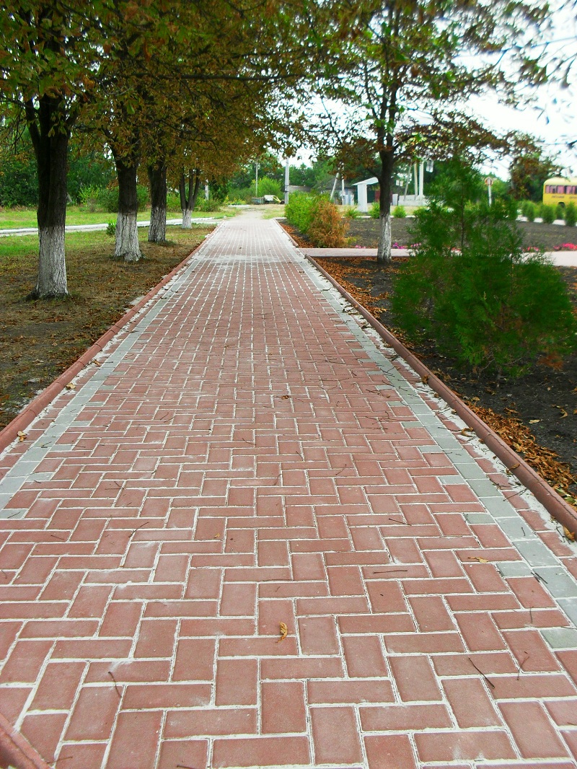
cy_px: 384
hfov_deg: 40.7
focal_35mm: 35
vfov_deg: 52.6
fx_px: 778
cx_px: 288
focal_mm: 6.3
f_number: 3.2
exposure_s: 1/250
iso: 100
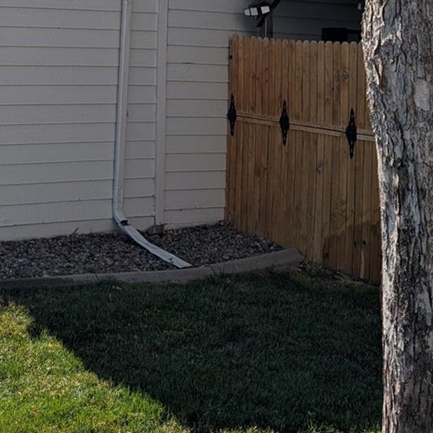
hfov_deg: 25.9
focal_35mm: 65
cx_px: 67
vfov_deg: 25.0
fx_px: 920
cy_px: -20
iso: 22
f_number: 1.68
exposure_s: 1/1541
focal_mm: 6.9
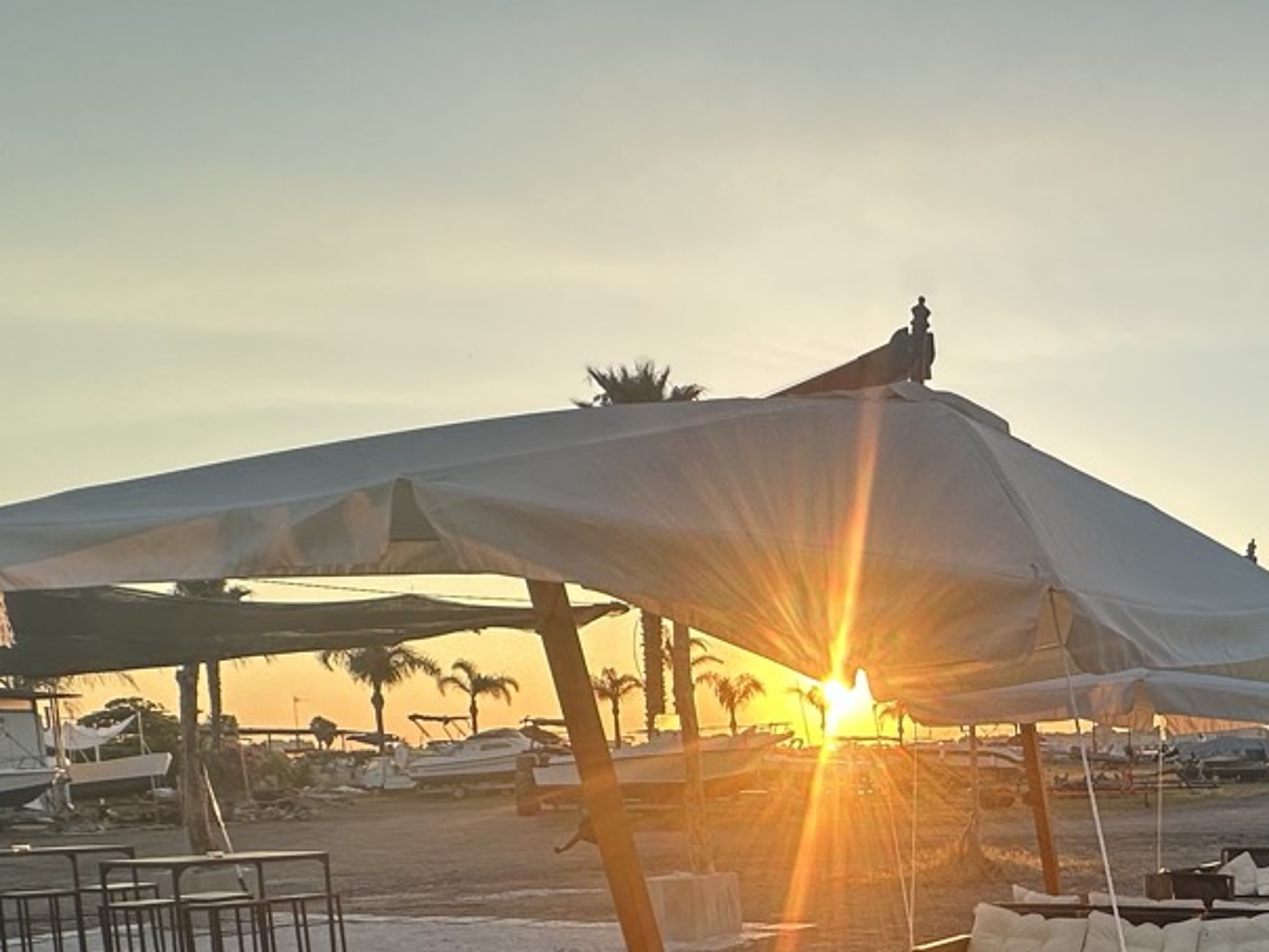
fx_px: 1357
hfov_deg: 43.4
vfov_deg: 35.6
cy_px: 912
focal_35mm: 37
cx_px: 1252
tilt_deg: -6.8
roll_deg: +1.0
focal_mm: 2.22
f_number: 2.2
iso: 40
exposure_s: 1/447
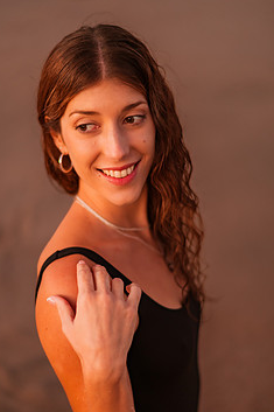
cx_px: 120
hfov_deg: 18.4
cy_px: 237
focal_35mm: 74
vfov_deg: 27.3
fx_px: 846
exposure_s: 1/200
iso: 400
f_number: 1.4
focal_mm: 58
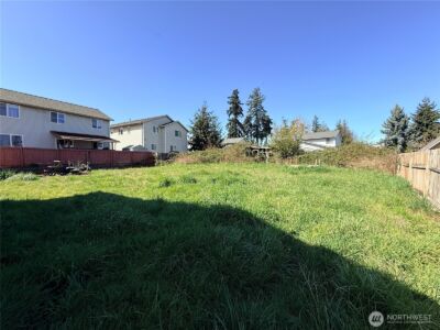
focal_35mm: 14
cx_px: 220
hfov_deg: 102.1
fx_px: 178
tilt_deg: +0.0
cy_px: 165
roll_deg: +0.8
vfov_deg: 85.7
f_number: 2.2
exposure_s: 1/1033
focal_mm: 2.22
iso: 50
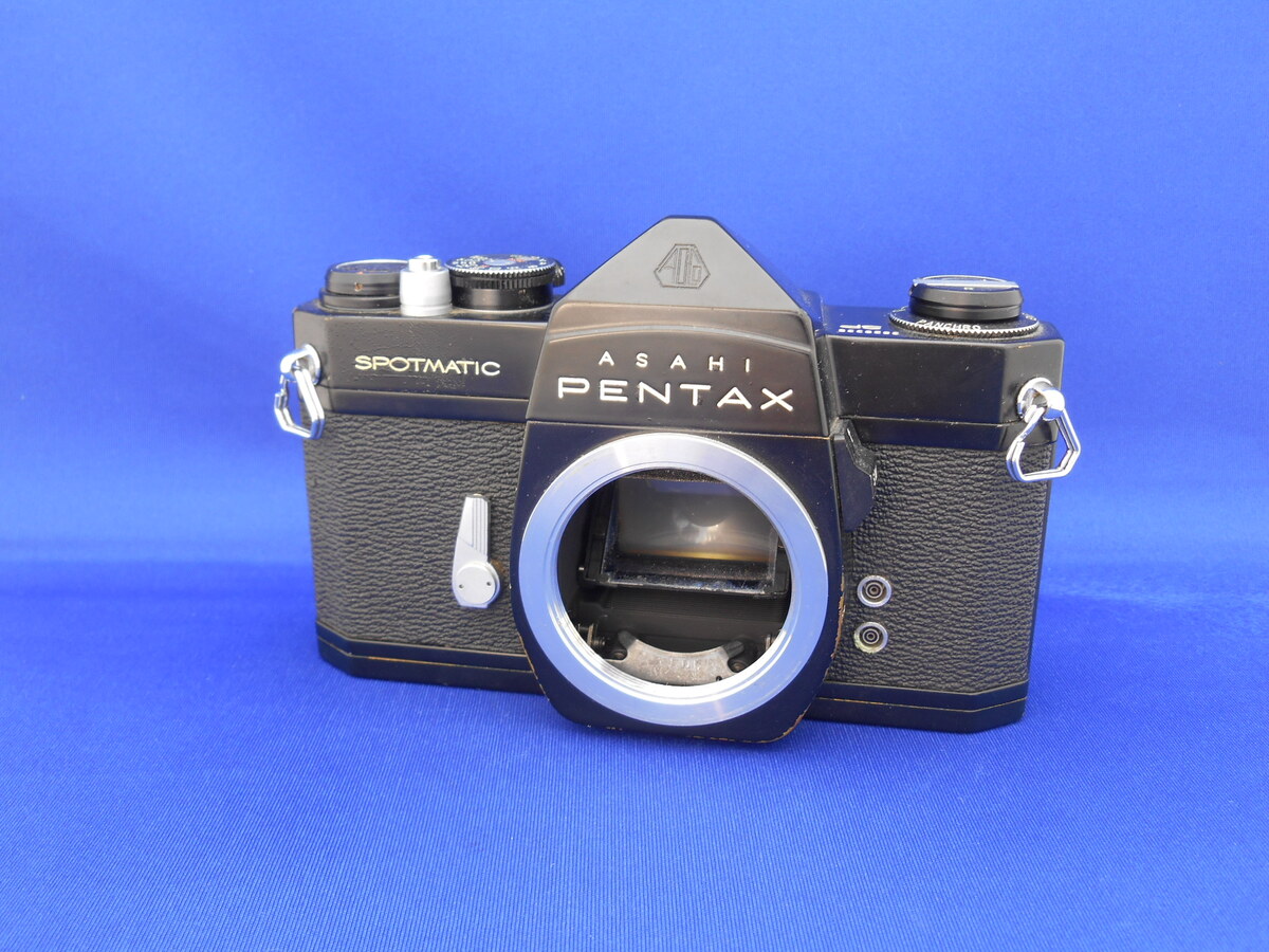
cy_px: 476
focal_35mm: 35
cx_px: 634
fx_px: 1283
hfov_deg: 52.6
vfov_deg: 40.7
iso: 80
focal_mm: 6.3
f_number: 3.7
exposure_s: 1/1.6
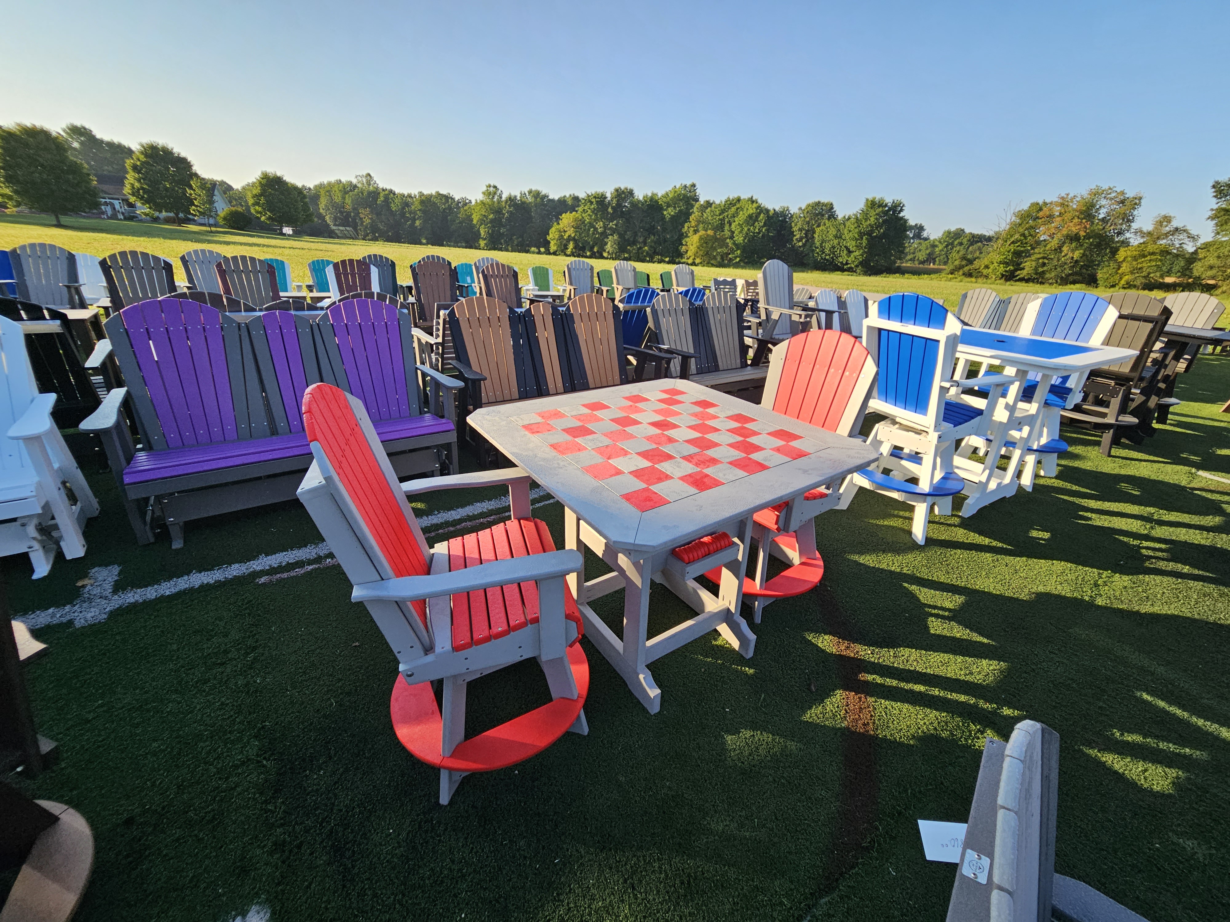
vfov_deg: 89.9
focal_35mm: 13
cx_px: 615
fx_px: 462
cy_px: 461
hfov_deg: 106.2
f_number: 2.2
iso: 50
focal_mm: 2.2
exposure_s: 1/924
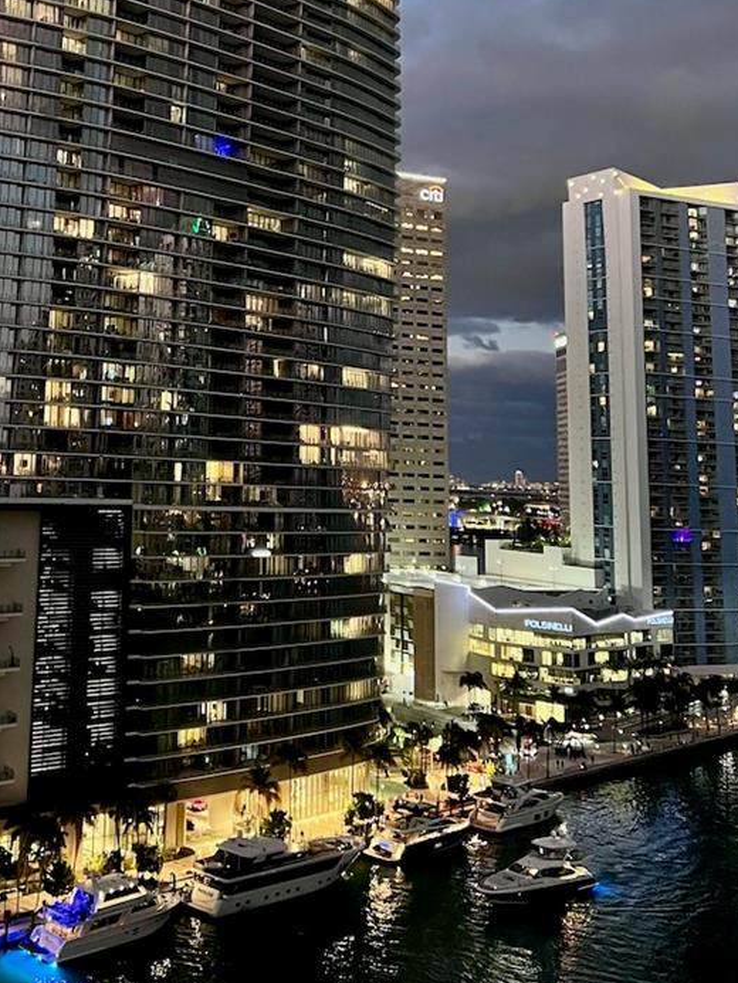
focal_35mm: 45
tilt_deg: +9.0
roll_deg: -2.7
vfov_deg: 40.8
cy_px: 244
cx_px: 114
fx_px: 1279
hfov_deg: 31.1
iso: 640
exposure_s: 1/30
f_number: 1.5
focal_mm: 5.7
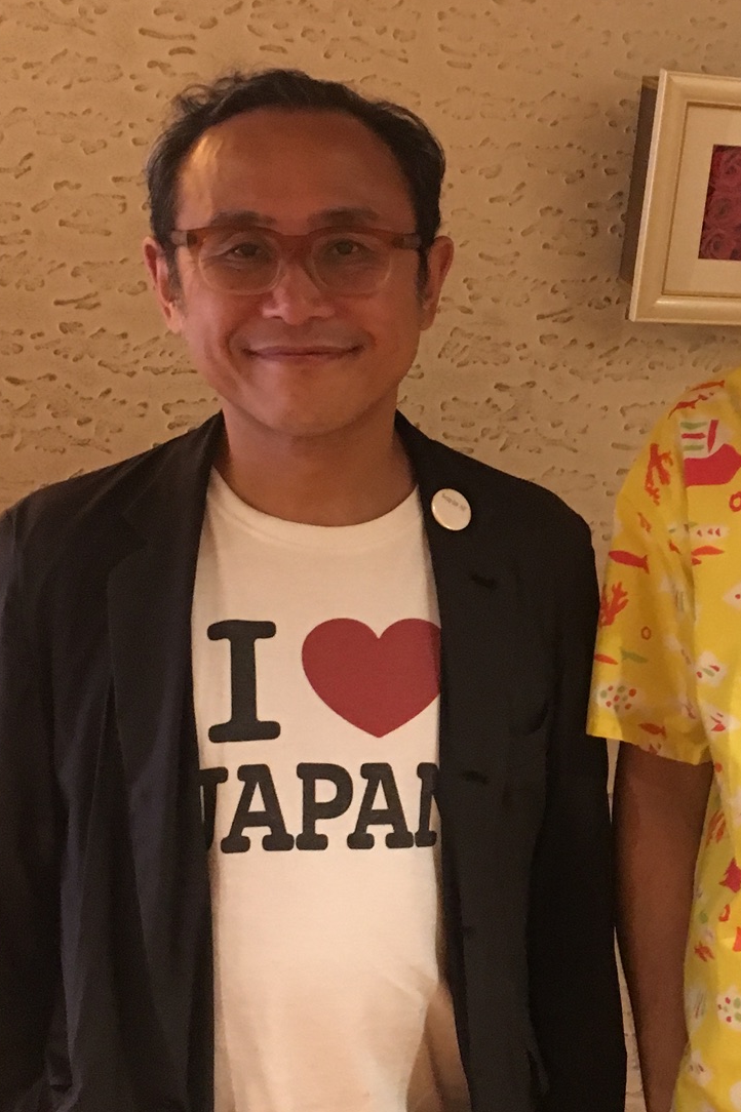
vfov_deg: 35.1
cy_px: 577
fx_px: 1761
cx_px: 658
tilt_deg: -8.0
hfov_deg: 23.2
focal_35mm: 57
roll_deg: -0.8
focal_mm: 4.15
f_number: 2.2
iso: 500
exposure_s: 1/15
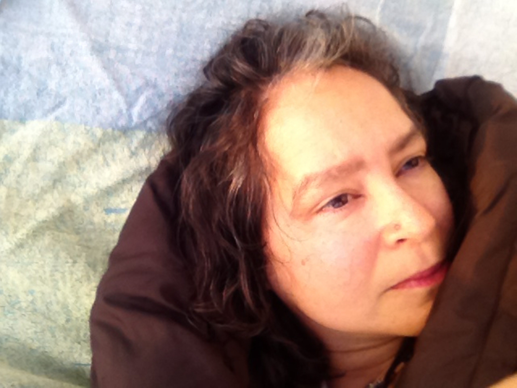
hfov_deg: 52.6
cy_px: 194
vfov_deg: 40.7
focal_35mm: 35
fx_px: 523
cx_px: 258
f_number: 2.4
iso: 125
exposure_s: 1/179
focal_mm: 1.85
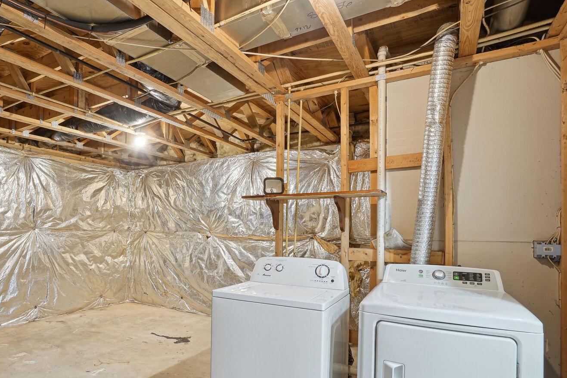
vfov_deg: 59.0
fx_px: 331
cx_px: 203
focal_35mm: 21
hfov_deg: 79.3
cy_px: 227
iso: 640
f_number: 9
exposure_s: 1/4
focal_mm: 16
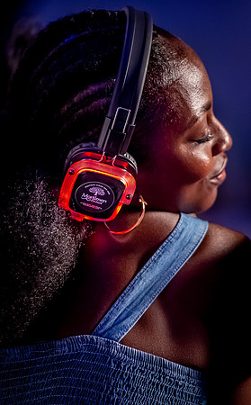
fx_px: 3375
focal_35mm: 307
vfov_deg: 6.9
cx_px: 116
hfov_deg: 4.3
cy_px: 202
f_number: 2.8
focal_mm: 200
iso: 8000
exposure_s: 1/80
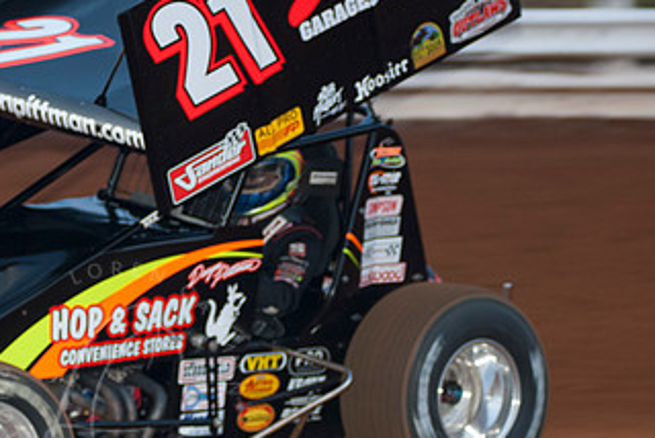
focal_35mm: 258
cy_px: 194
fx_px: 4698
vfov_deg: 5.3
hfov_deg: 8.0
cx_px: 117
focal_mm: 95
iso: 250
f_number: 2.8
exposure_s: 1/400
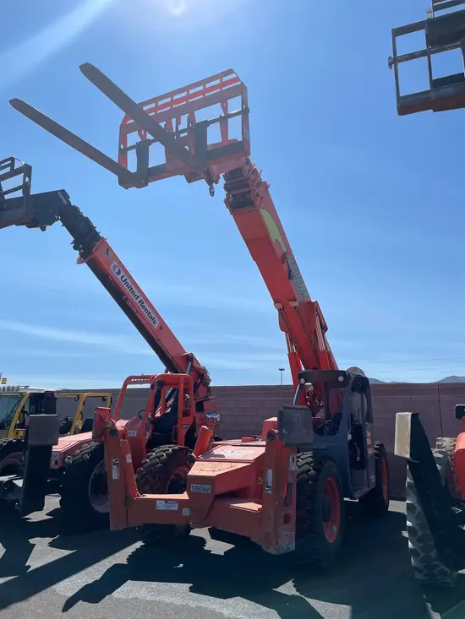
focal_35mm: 26
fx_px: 466
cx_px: 232
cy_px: 310
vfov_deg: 67.3
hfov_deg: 53.1
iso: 32
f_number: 1.6
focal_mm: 4.2
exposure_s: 1/6494
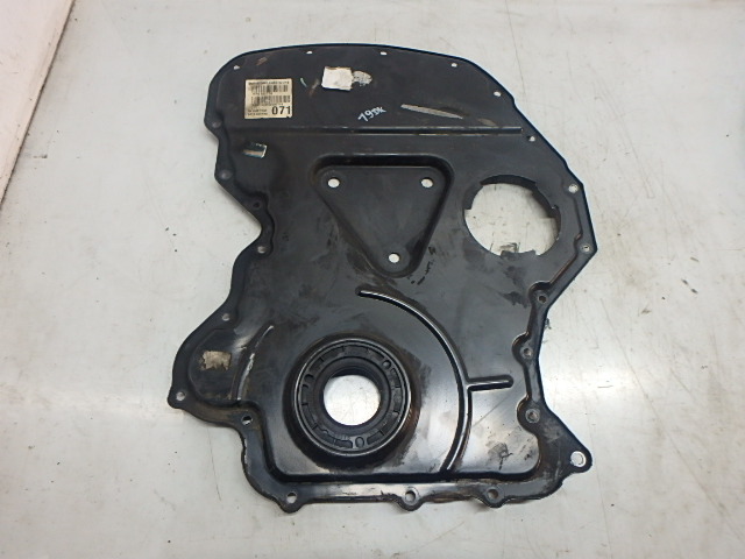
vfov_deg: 63.4
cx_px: 372
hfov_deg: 79.0
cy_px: 280
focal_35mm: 21
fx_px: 452
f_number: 3.5
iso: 250
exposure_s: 1/30
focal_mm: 3.7
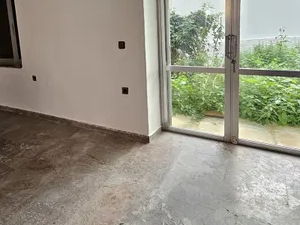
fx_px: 225
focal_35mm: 26
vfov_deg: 51.3
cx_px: 126
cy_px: 63
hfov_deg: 66.9
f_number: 2.2
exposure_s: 1/71
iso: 100
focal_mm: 1.74
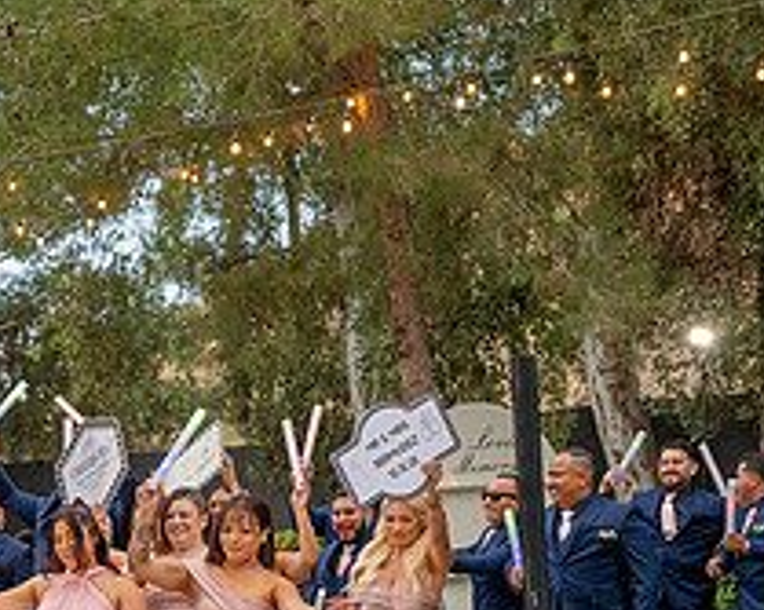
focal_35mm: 120
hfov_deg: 15.2
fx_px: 2712
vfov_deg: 12.6
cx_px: -260
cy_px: 689
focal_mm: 46
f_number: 4
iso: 1600
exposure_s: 1/200
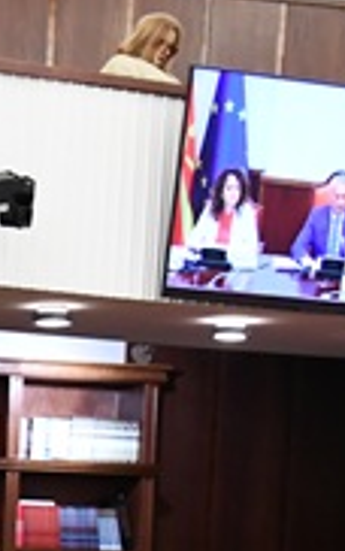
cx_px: -617
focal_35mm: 151
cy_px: 839
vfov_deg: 13.1
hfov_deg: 7.8
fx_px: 2268
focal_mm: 27
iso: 3200
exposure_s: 1/125
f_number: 4
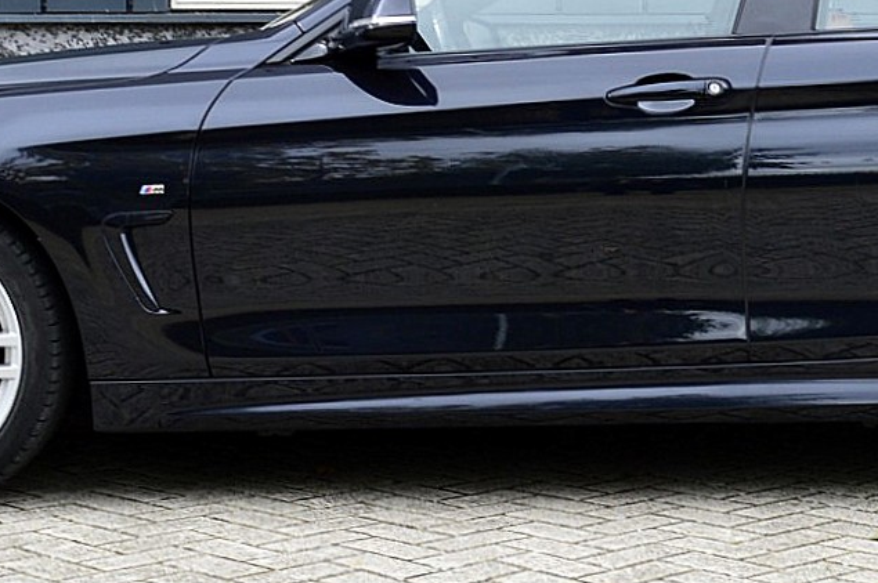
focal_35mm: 88
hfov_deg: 22.9
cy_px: 59
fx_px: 2151
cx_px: 618
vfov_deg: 15.3
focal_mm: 23
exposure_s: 1/60
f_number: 8
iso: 400
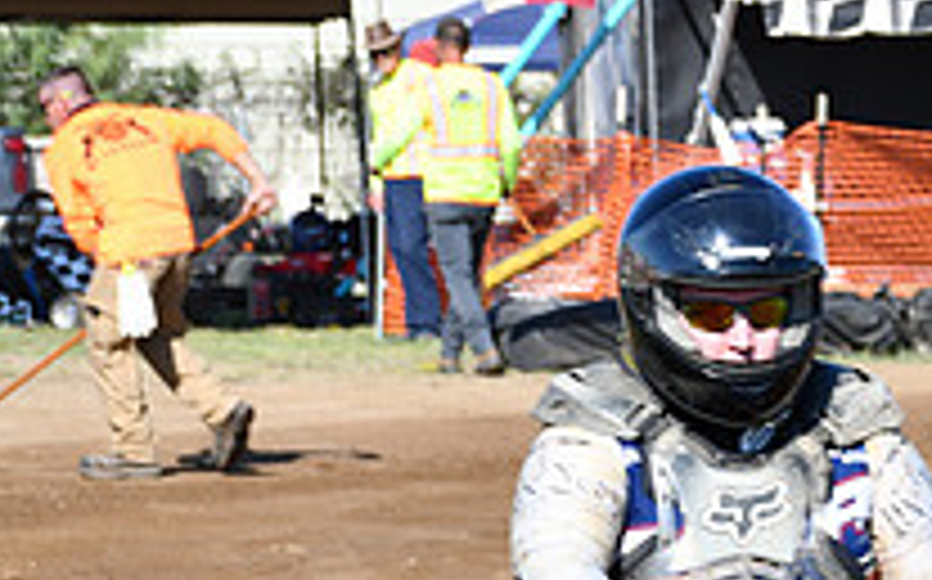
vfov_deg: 4.1
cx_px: 1198
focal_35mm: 320
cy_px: 704
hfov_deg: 6.5
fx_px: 8121
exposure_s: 1/250
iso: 125
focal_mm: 75
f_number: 8
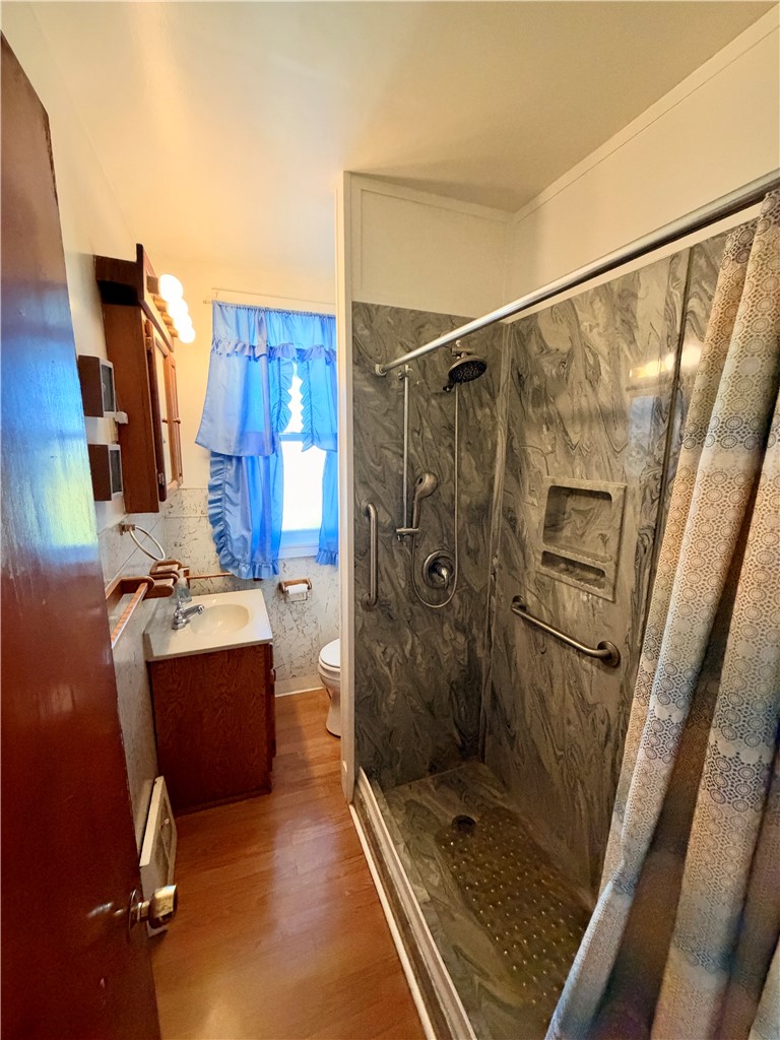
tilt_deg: -10.6
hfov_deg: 85.7
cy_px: 520
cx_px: 390
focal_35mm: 14
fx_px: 421
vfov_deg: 102.1
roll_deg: -1.1
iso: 1000
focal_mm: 2.22
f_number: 2.2
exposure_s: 1/60
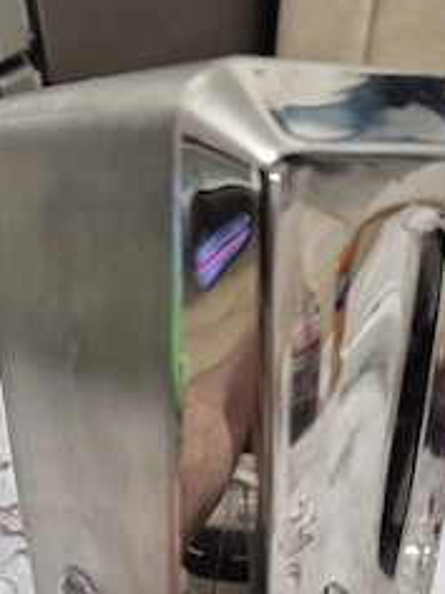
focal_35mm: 39
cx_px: 173
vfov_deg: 45.0
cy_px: 493
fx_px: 668
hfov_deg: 36.7
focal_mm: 5.4
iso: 160
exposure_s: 1/50
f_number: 1.8
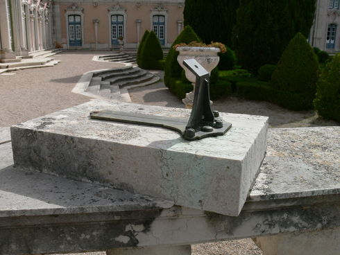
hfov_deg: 52.6
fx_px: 344
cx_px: 170
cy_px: 128
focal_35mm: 35
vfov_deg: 40.7
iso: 80
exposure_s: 1/500
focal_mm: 7.4
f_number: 5.6
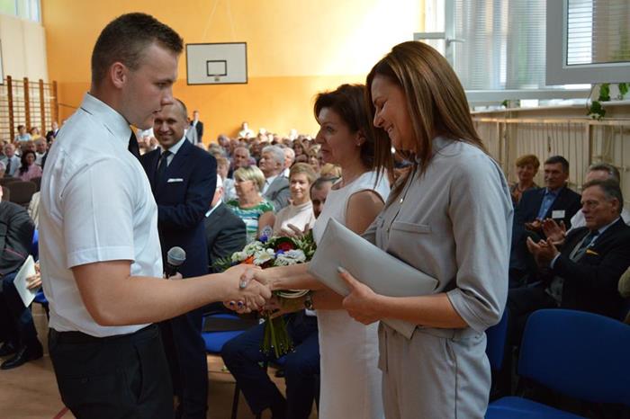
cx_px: 315
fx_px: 630
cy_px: 210
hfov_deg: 53.2
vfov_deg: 36.8
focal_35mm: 36
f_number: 3.8
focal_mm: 24
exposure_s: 1/500
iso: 1400
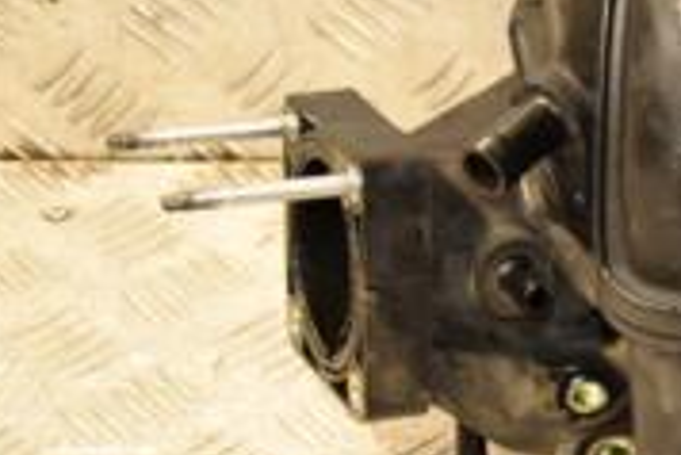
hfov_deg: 10.2
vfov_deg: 7.1
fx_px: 3635
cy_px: 46
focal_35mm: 192
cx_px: 1121
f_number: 5
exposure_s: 1/80
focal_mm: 38
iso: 800
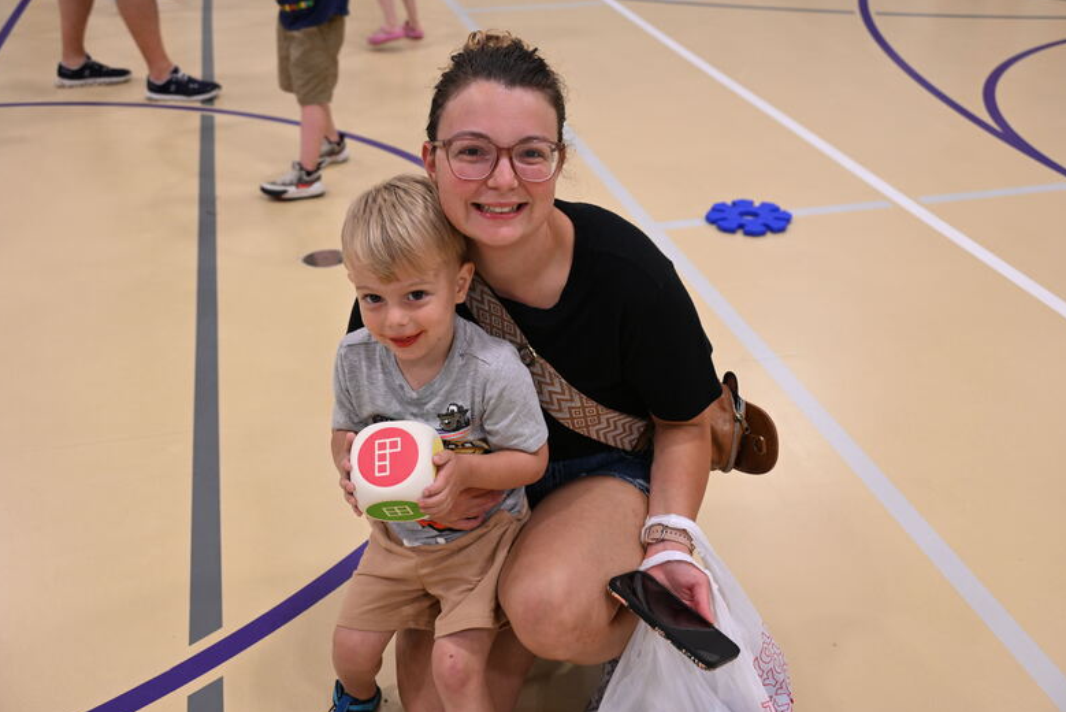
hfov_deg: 49.5
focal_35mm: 39
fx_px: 1155
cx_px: 534
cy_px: 361
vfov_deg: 34.2
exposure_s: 1/60
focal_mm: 38
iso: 720
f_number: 5
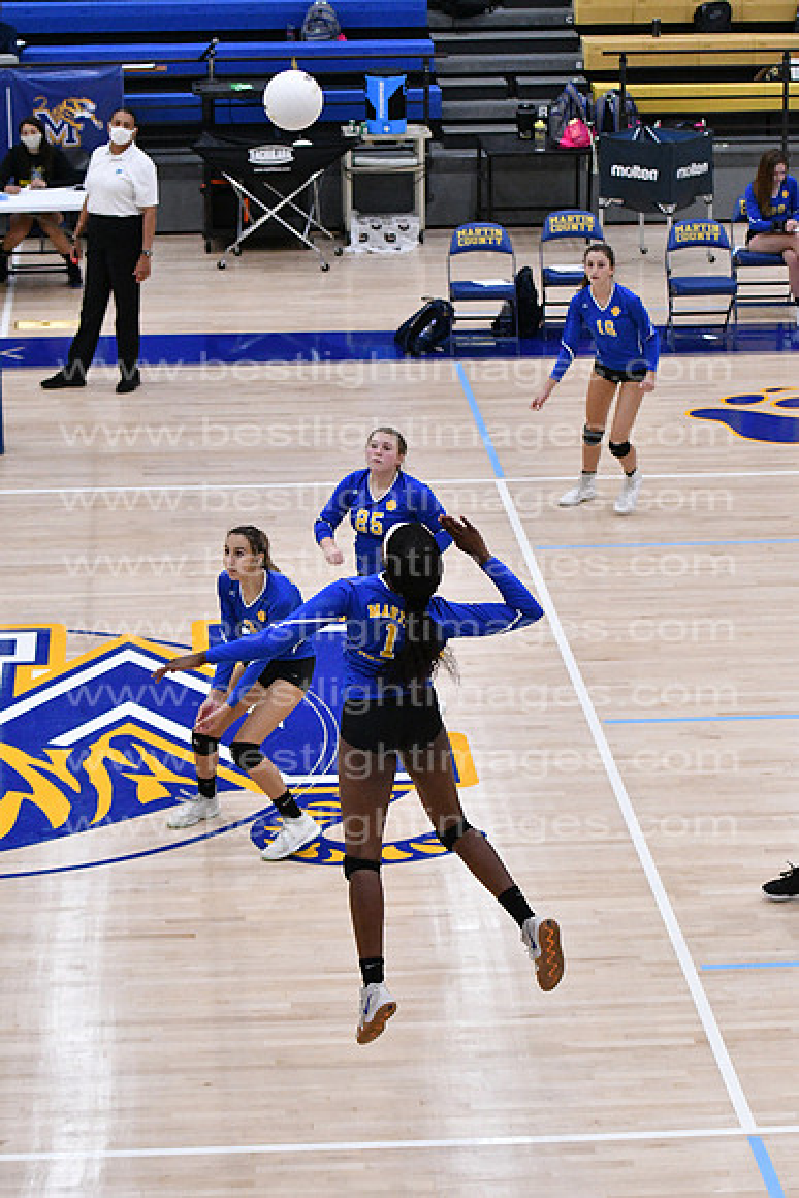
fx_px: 3493
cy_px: 599
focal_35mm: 105
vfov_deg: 19.5
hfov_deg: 13.0
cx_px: 400
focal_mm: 70
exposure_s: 1/1250
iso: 6400
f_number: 3.2
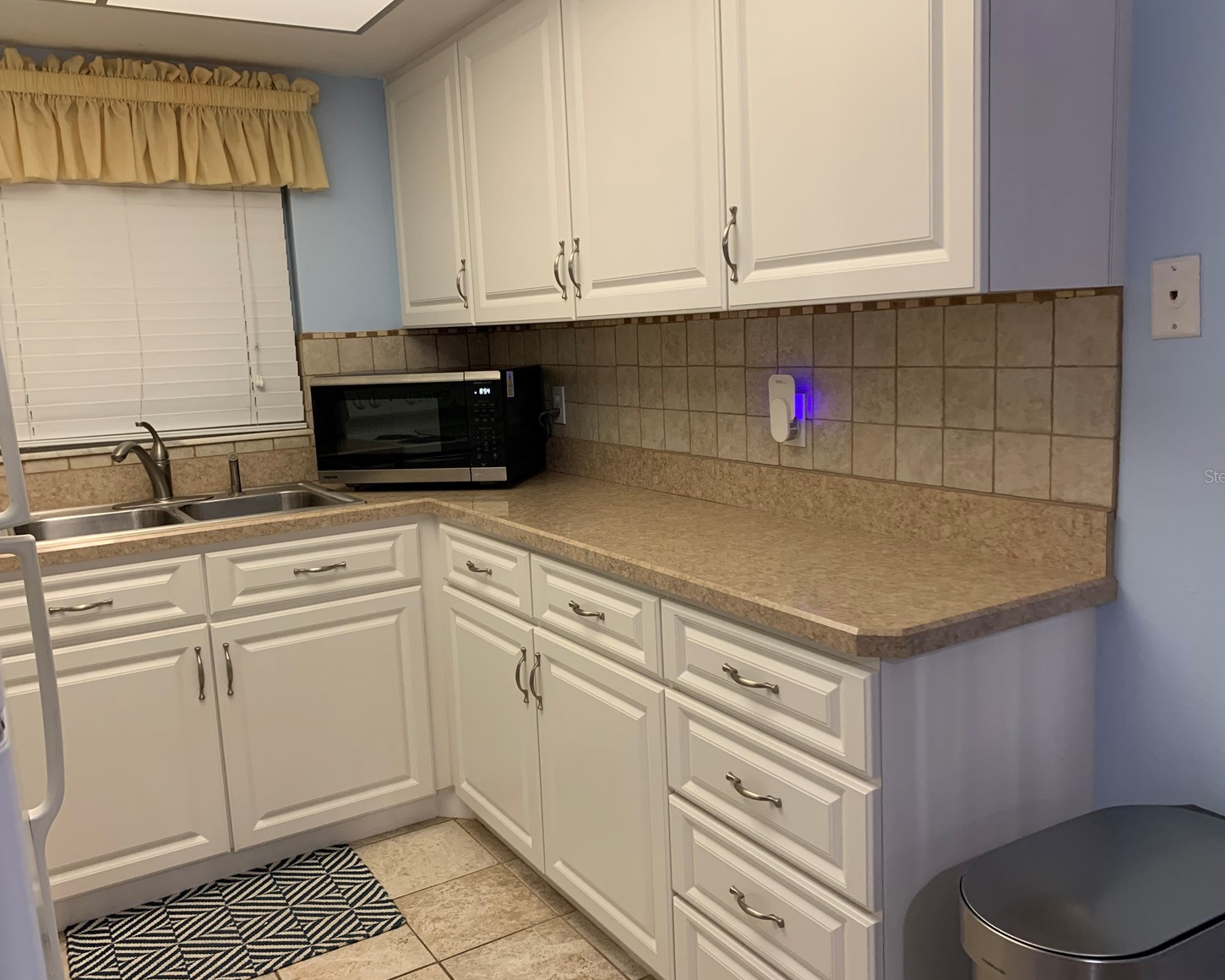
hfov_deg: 62.2
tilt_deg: -8.3
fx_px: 1015
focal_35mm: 28
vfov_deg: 51.5
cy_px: 476
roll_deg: +2.2
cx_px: 608
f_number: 1.8
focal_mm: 4.25
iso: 200
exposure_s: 1/60
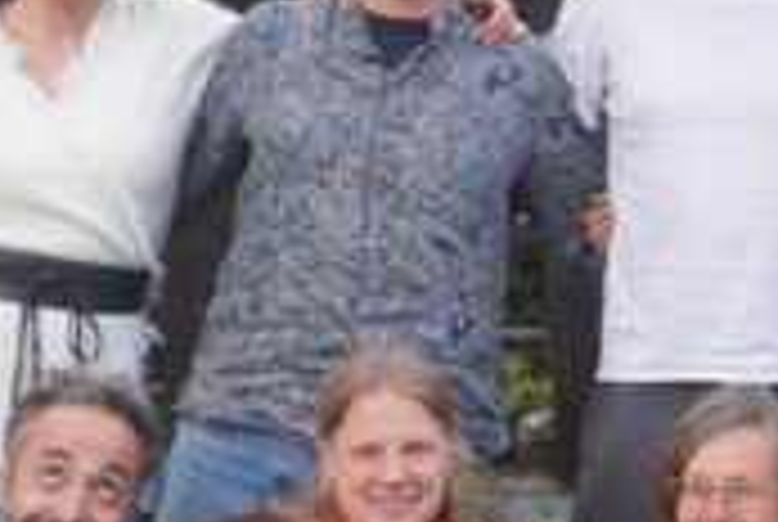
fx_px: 2879
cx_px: 962
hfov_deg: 14.8
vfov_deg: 10.3
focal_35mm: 133
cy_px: 335
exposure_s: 1/160
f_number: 4
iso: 100
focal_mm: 20
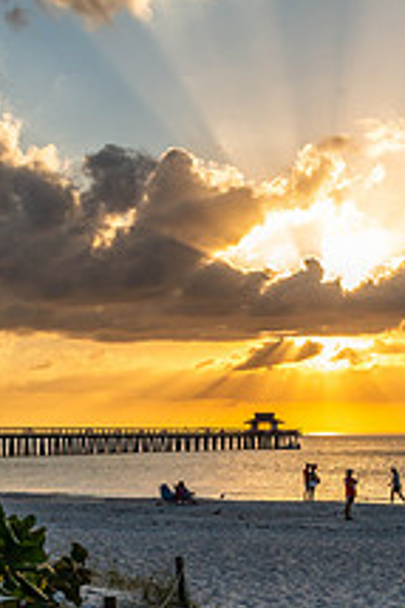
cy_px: 397
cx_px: 201
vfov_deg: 26.2
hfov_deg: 17.7
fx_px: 1301
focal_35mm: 77
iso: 200
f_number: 10
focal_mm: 28
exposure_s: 1/320
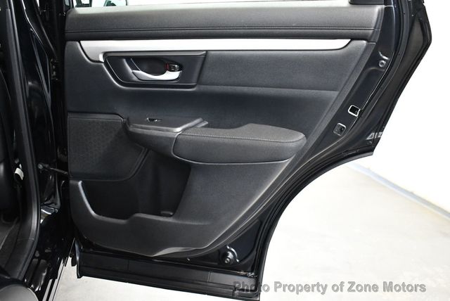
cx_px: 225
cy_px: 150
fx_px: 450
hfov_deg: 53.1
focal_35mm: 36
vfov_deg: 36.9
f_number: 3.5
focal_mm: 18
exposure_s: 1/60
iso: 4000
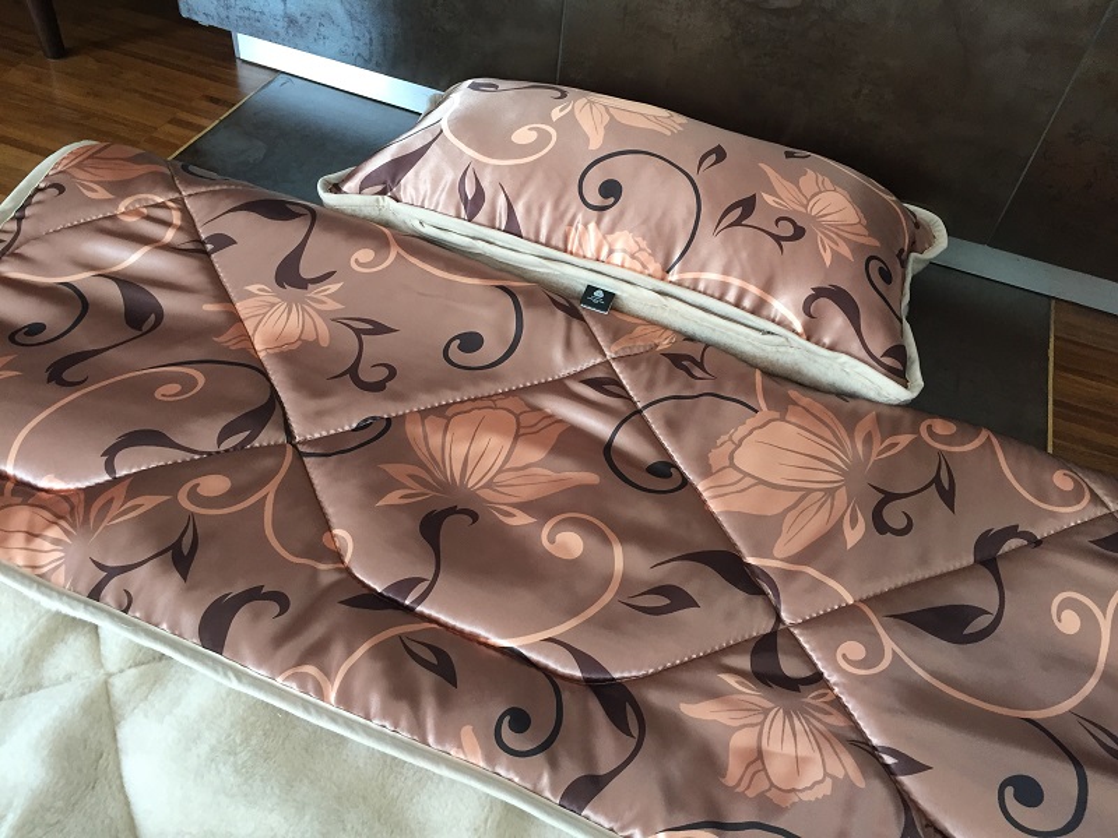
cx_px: 559
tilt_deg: -47.7
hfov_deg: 61.7
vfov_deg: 48.2
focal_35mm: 29
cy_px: 419
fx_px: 937
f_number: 2.2
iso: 125
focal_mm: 4.15
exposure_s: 1/33
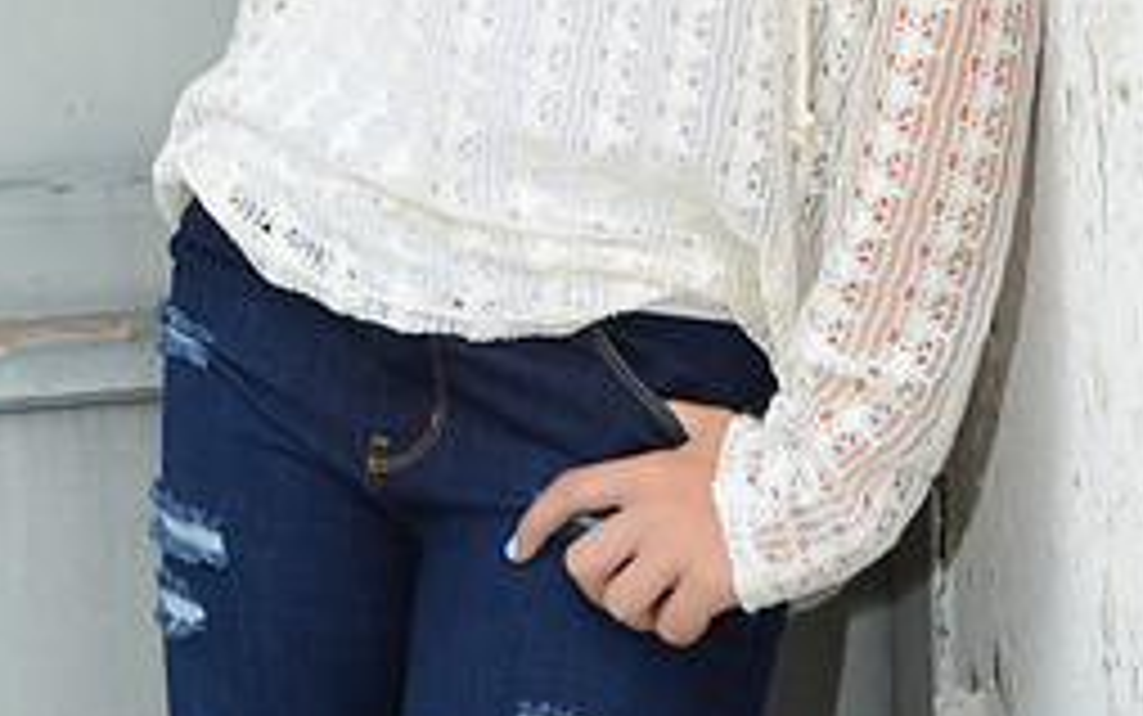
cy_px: -369
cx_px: 394
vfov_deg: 9.9
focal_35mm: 128
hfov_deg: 16.3
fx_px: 3989
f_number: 9
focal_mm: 55
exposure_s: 1/80
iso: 1600
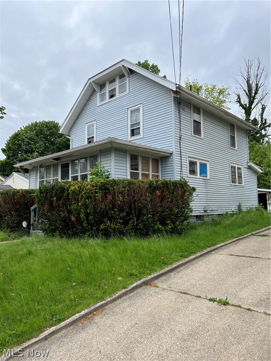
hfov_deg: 53.1
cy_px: 180
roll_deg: +1.0
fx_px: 271
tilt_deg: +6.3
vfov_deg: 67.3
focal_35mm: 26
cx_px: 136
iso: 50
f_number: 1.5
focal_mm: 5.7
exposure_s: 1/2841
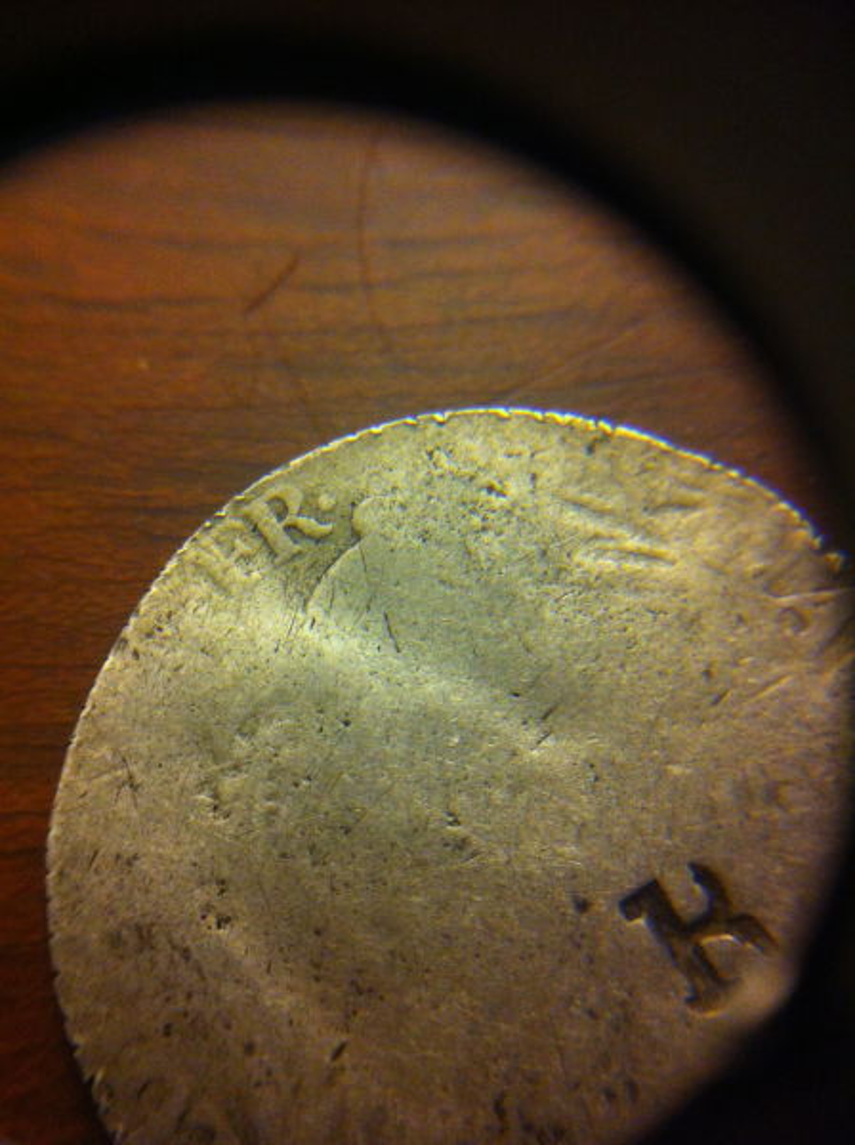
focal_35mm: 35
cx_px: 428
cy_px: 572
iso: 250
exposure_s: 1/15
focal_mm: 3.85
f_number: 2.8
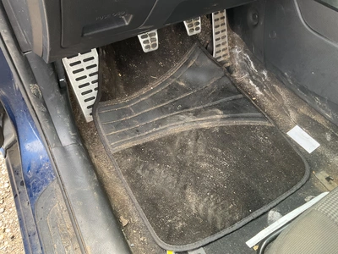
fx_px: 283
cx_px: 169
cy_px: 127
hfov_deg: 61.7
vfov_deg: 48.2
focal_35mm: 29
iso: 64
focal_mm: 3
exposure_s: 1/74
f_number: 1.8
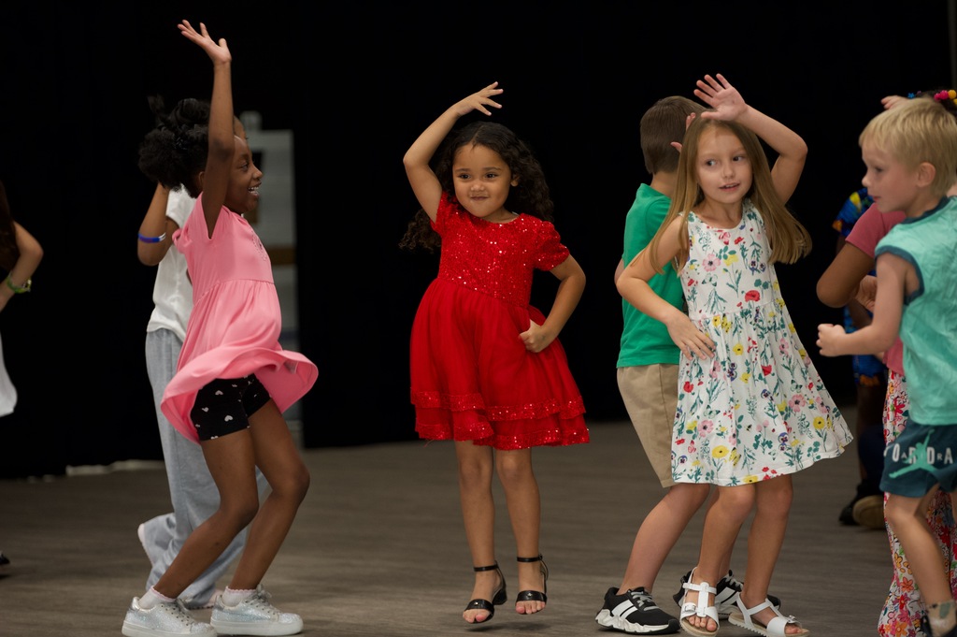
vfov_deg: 9.4
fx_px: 3851
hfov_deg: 14.2
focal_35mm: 145
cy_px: 318
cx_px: 478
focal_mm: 145
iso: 1600
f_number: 2.8
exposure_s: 1/320
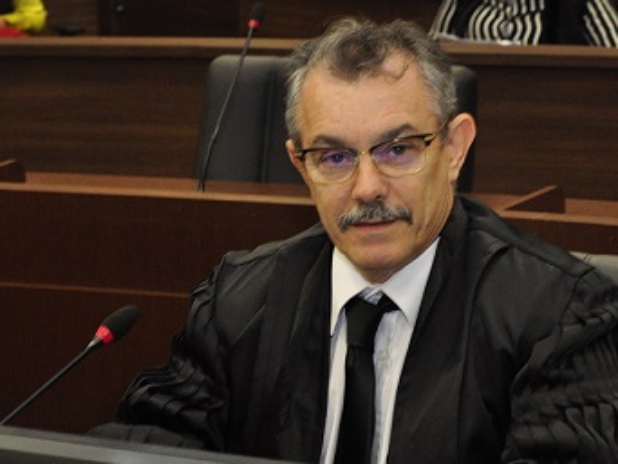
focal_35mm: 130
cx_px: 409
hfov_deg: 15.1
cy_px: 271
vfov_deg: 11.4
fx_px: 2323
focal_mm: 60
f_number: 7.1
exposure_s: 1/60
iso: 1600
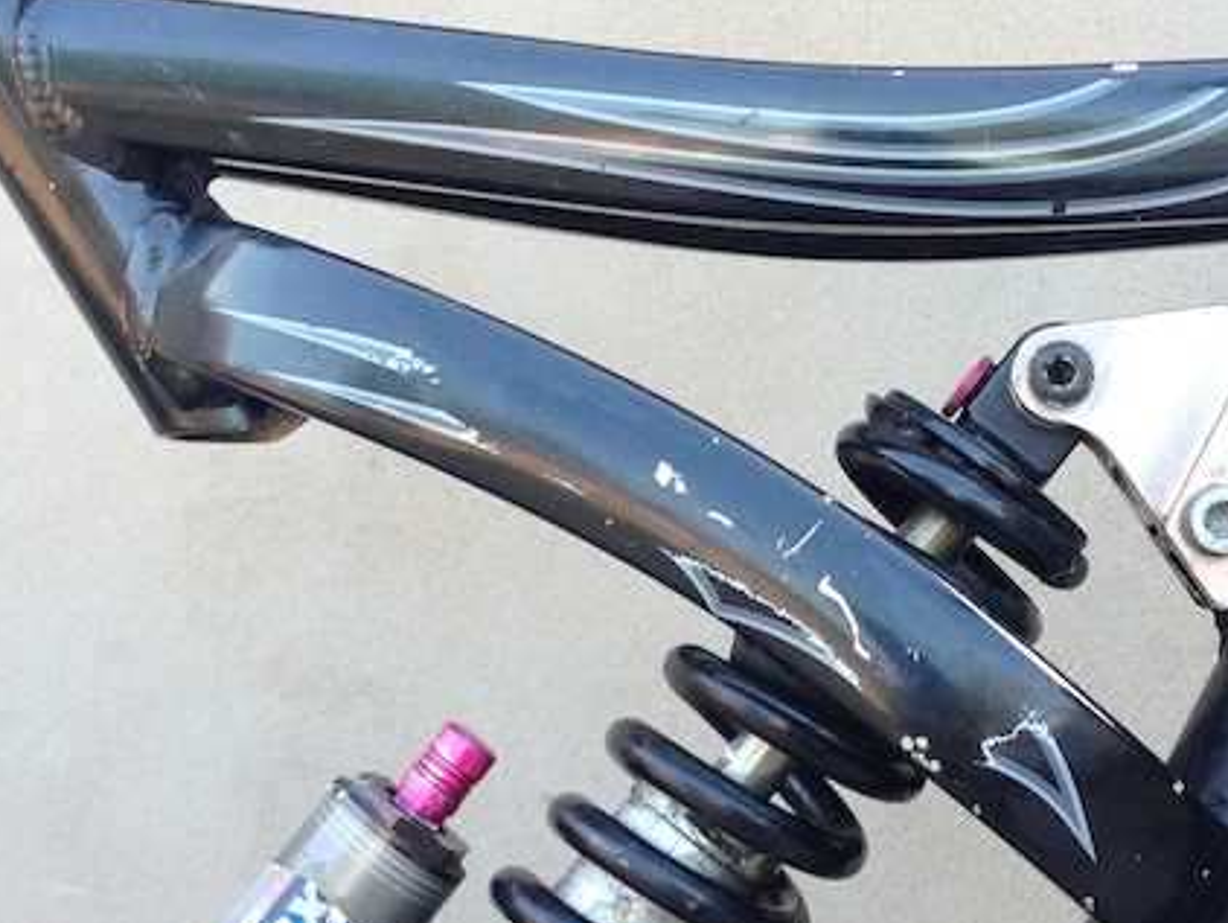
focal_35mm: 80
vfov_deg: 18.4
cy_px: 594
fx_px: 2840
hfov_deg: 24.3
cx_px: 815
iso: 80
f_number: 2.4
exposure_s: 1/120
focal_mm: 4.12
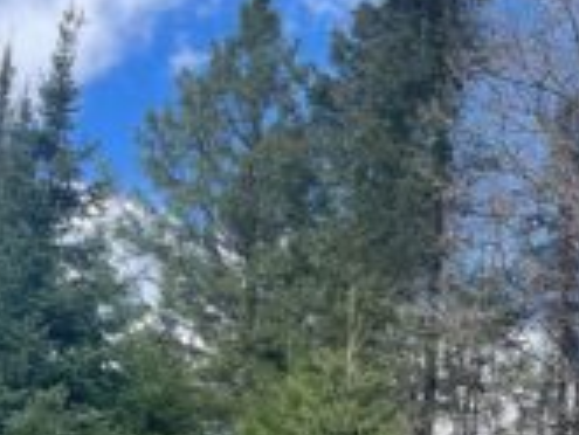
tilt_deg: +11.3
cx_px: 458
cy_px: 544
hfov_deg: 23.0
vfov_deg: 16.7
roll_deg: -1.4
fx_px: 1406
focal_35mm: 84
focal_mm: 4.2
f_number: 1.6
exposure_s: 1/769
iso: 32
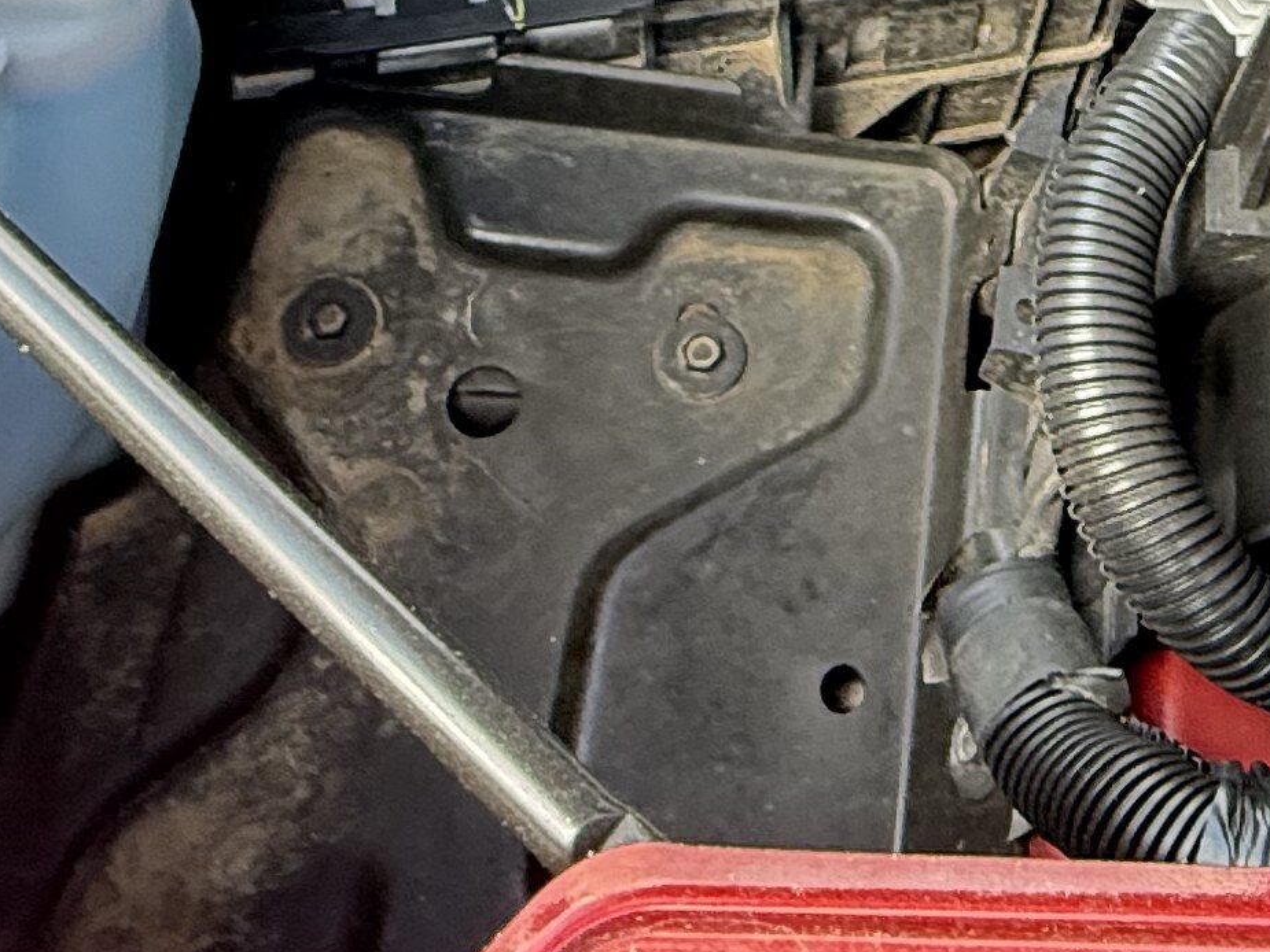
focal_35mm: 61
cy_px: -392
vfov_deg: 21.1
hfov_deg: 30.5
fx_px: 2238
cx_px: 1093
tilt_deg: -49.3
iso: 250
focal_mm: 2.22
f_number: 2.2
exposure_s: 1/99
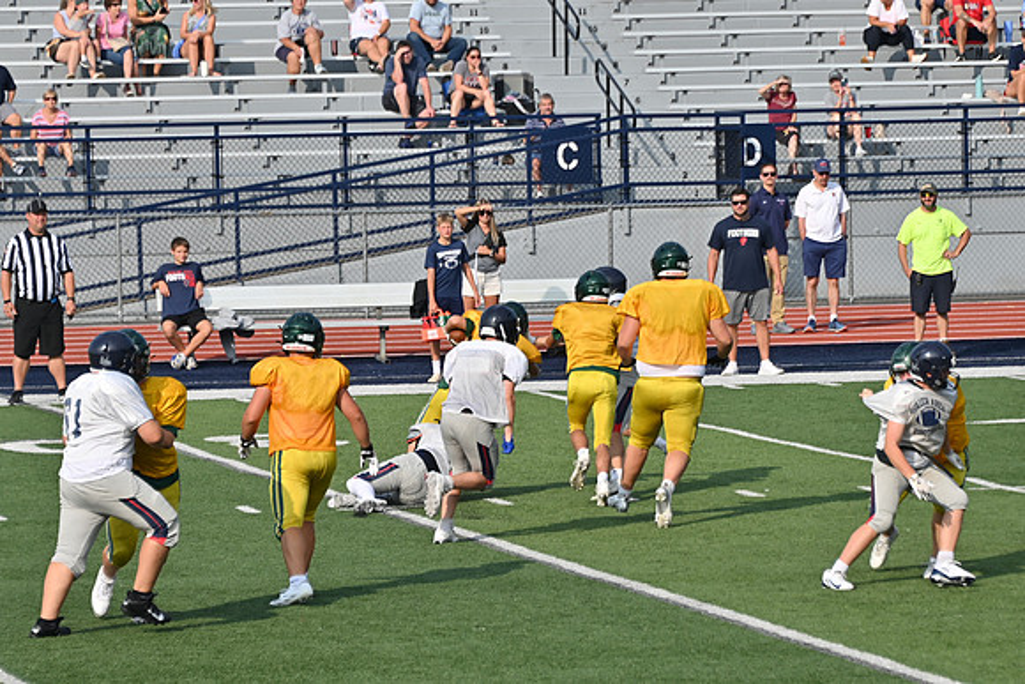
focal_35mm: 270
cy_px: 342
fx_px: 7689
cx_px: 512
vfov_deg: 5.1
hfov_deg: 7.6
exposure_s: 1/800
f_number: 5.6
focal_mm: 180
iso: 100
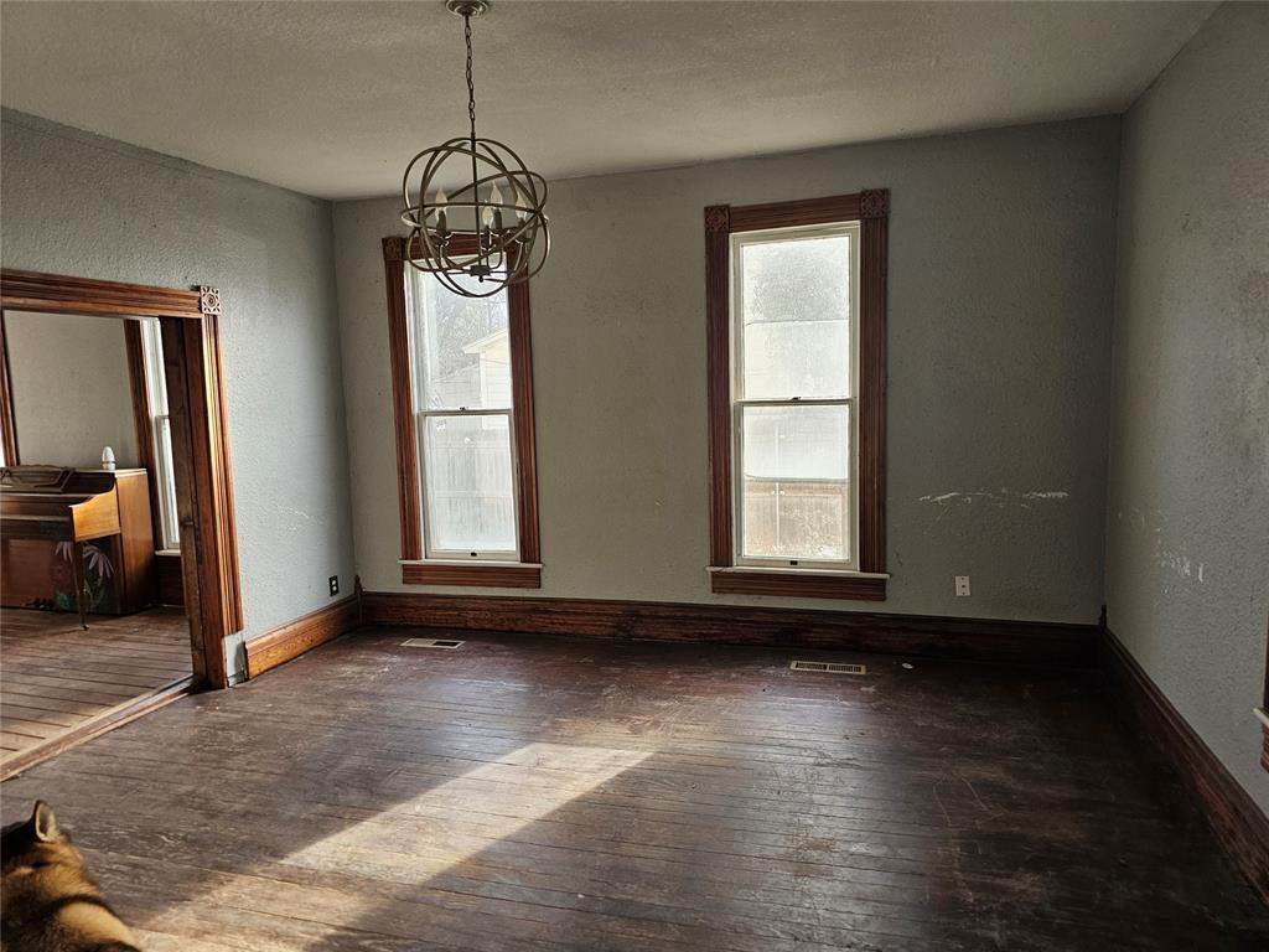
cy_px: 476
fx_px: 843
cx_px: 634
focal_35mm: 23
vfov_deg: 58.9
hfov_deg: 73.9
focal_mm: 6.3
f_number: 1.7
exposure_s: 1/180
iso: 100
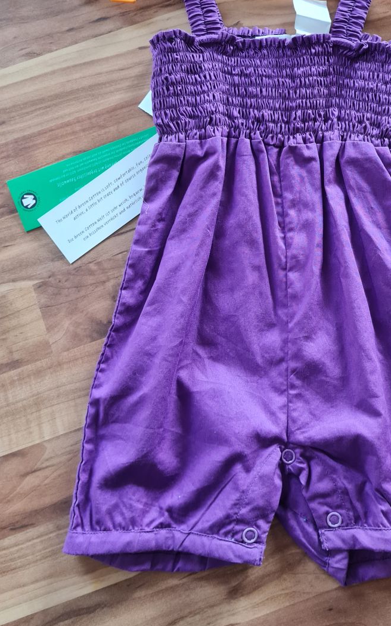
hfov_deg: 35.7
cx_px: 278
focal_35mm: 35
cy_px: 234
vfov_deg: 54.7
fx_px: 597
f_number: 1.8
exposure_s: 1/50
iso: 200
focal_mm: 5.4
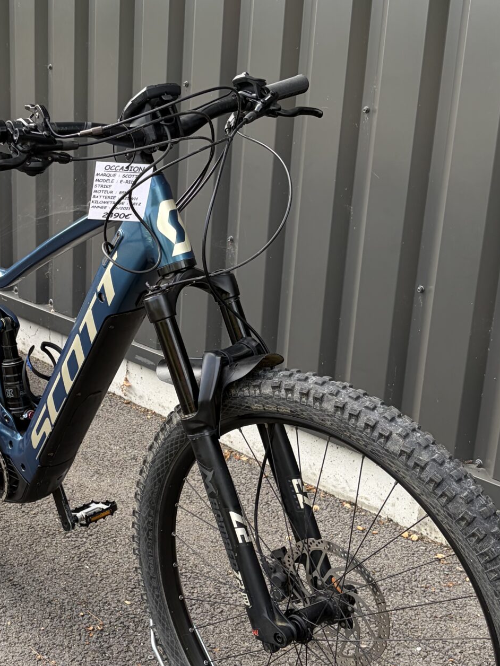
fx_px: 1021
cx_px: 166
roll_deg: -1.9
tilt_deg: -16.7
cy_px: 313
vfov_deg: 36.2
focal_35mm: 53
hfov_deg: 27.4
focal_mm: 5.96
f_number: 1.6
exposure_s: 1/399
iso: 50
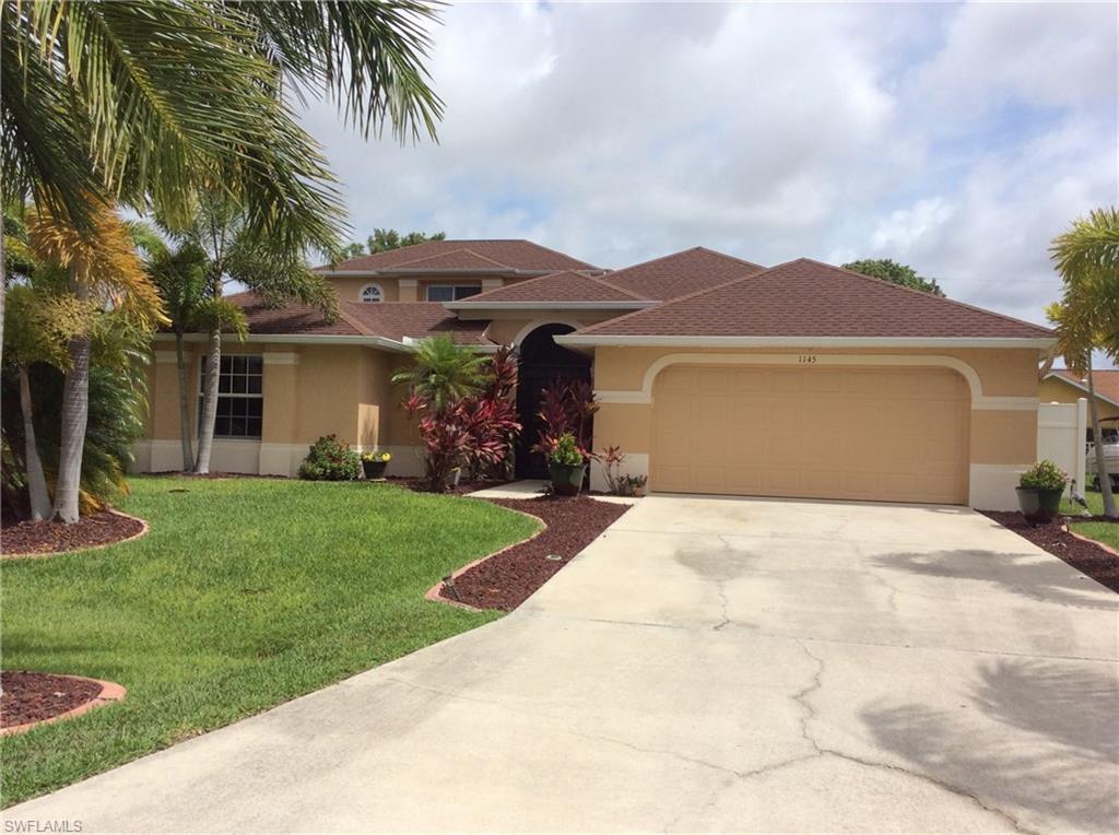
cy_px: 418
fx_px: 1032
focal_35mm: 32
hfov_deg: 56.9
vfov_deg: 44.0
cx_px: 560
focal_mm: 3.3
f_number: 2.4
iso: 32
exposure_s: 1/2387
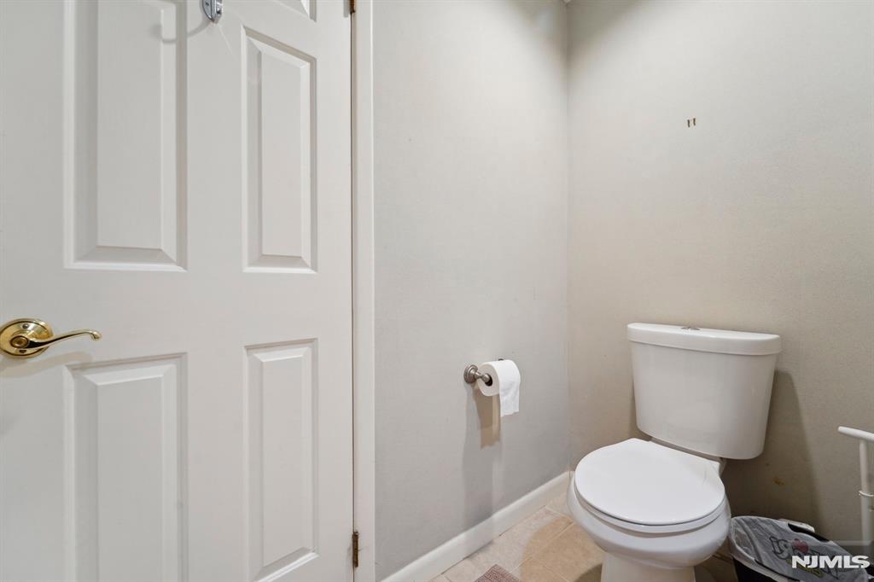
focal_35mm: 14
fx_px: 340
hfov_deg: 104.3
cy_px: 291
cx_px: 437
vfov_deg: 81.2
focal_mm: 14
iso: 400
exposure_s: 1/8
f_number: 8
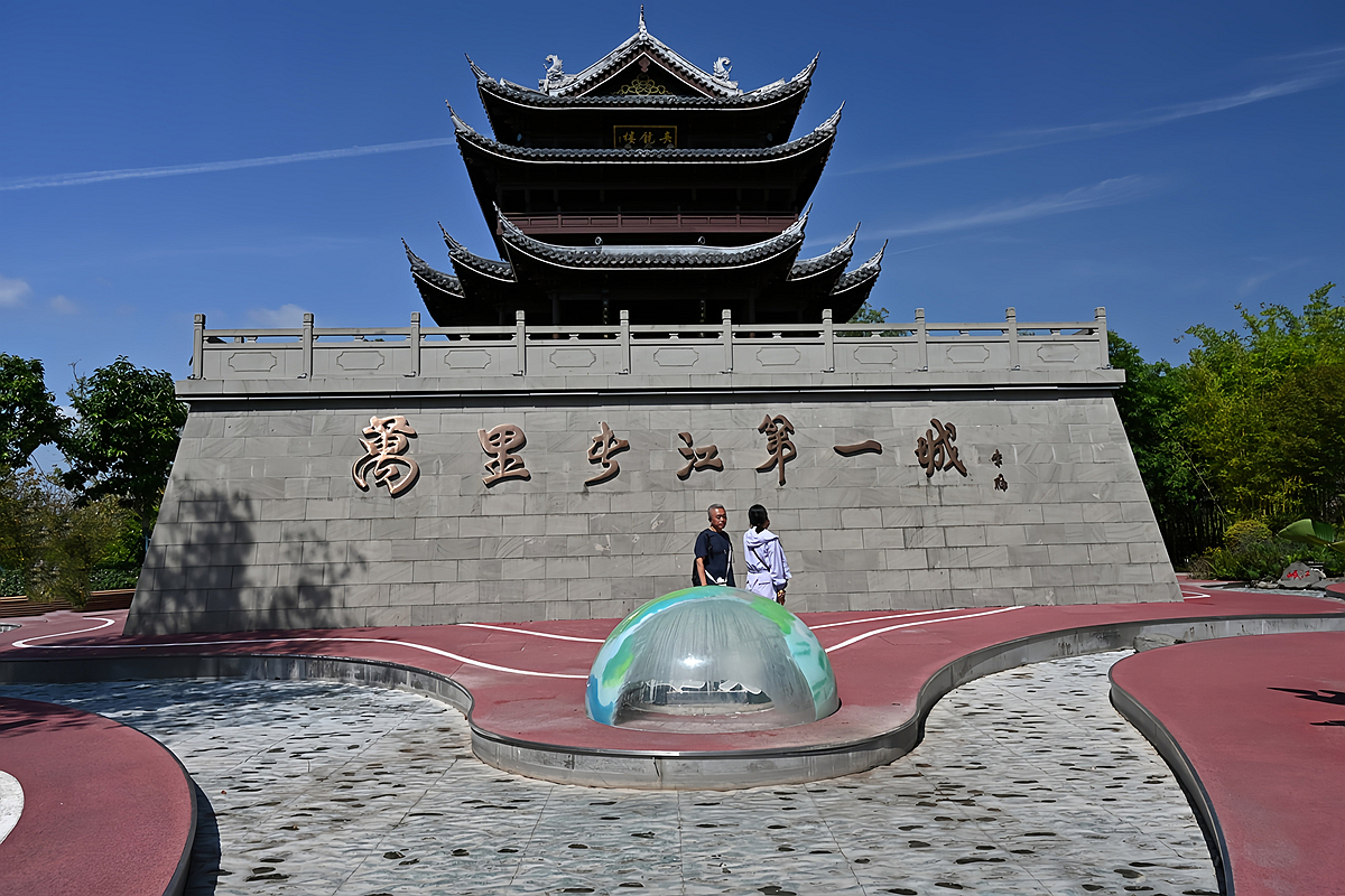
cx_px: 672
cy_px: 448
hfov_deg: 73.7
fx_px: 897
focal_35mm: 24
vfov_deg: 53.1
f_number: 8
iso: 250
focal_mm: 24
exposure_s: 1/800
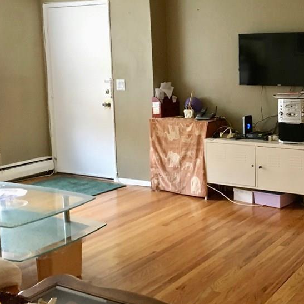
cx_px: 263
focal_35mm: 48
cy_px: 114
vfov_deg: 35.2
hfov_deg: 33.8
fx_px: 477
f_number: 2.2
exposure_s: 1/17
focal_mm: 4.15
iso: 200
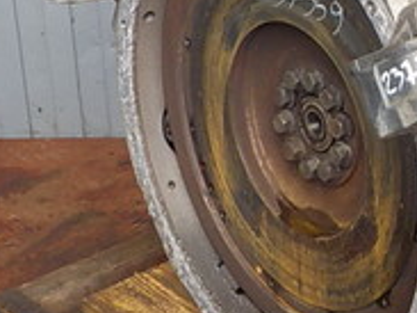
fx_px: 1264
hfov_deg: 17.5
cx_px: 551
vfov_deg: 13.8
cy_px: -41
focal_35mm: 105
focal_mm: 4.1
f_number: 3.3
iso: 125
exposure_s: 1/30
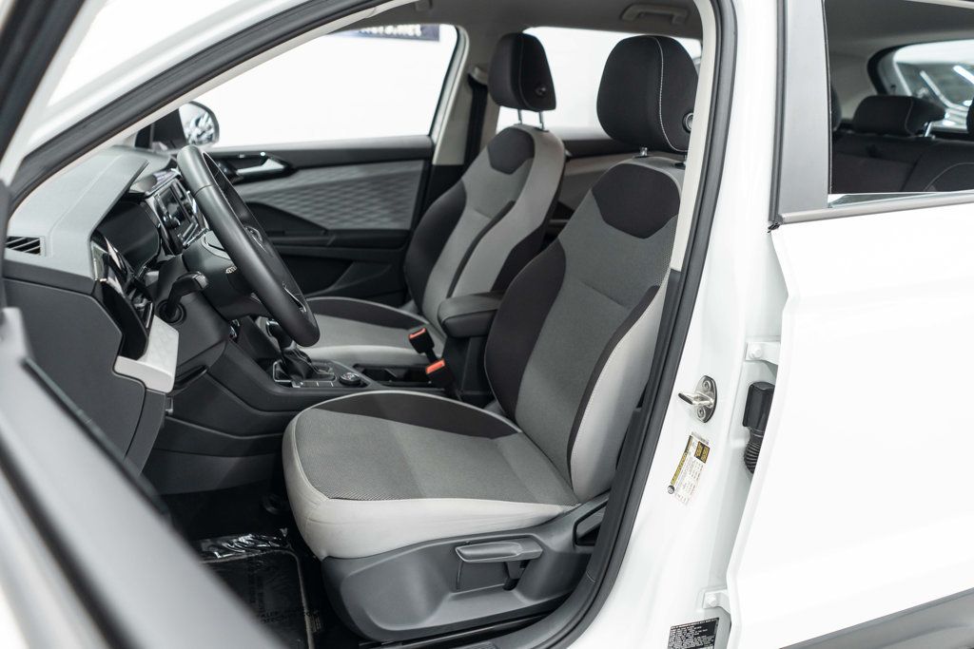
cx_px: 487
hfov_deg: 65.5
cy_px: 324
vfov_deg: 46.4
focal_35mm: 28
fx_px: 758
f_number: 3.2
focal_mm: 28
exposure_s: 1/50
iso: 800
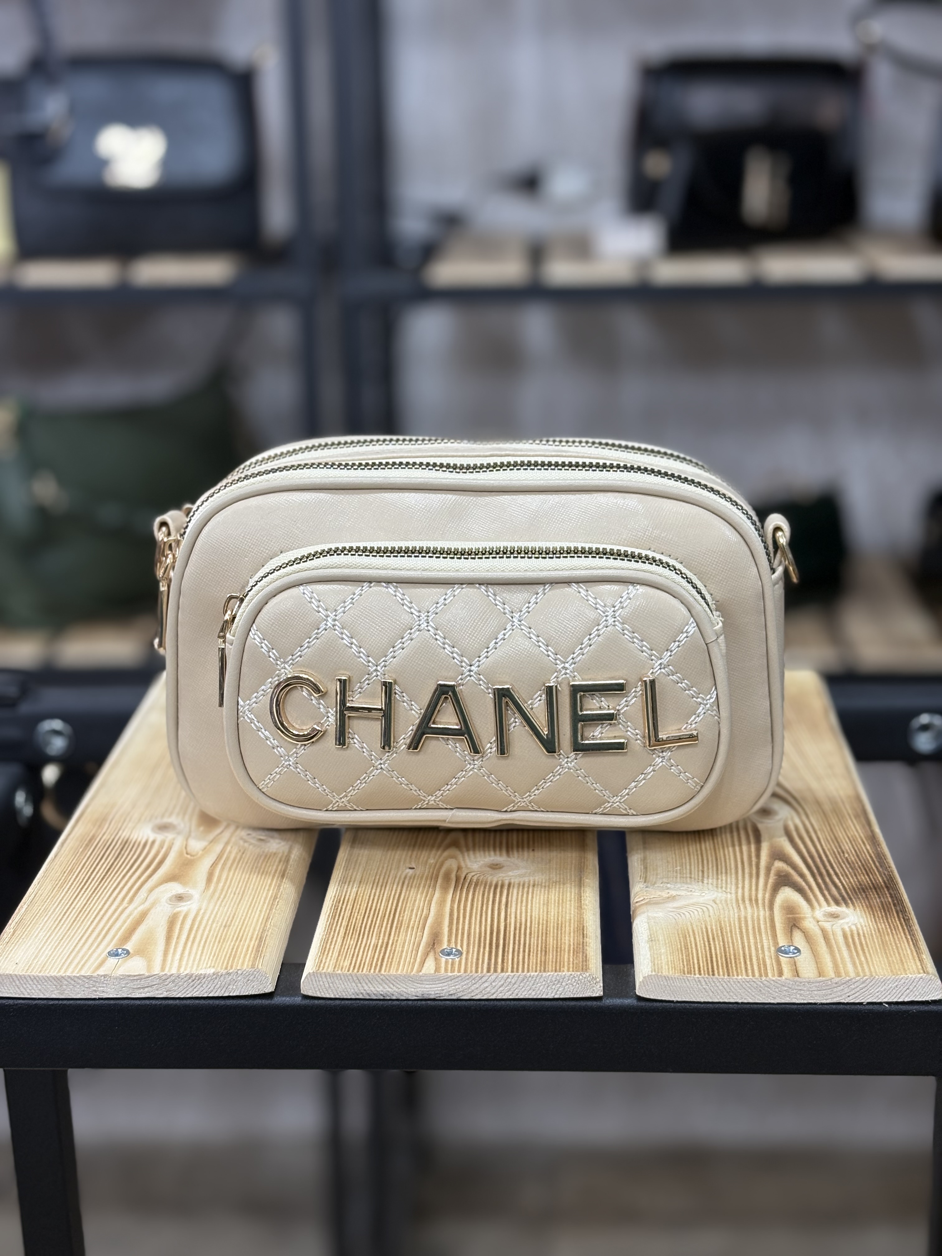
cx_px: 471
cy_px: 628
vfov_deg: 36.8
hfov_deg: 28.0
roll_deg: +0.9
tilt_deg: -16.9
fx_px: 1887
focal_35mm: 52
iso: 32
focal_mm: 5.96
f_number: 1.6
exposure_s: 1/100
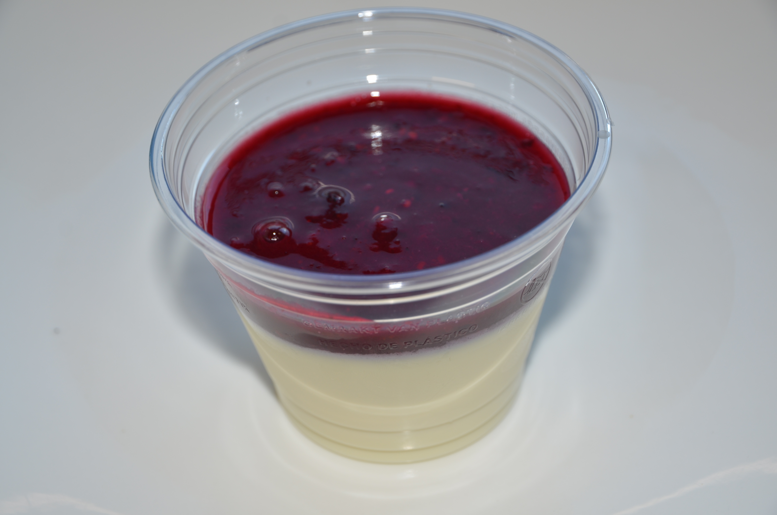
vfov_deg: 19.6
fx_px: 1486
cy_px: 258
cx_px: 388
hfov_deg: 29.3
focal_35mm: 69
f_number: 5.6
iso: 100
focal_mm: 46
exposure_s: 1/30
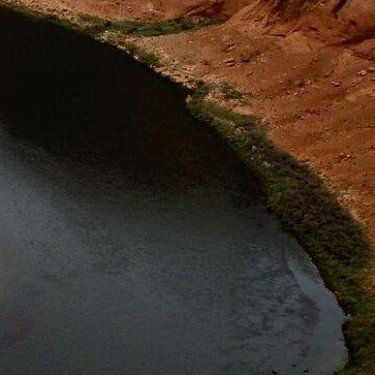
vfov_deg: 18.7
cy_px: 119
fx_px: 1138
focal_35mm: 93
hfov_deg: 13.8
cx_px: -502
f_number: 10
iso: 640
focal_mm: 11
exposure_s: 1/250
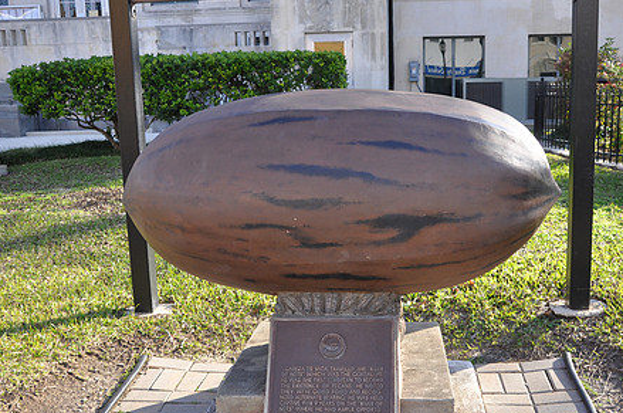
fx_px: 720
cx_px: 351
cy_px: 228
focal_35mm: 42
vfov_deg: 32.0
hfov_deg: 46.7
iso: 400
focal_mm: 21
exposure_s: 1/125
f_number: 5.6
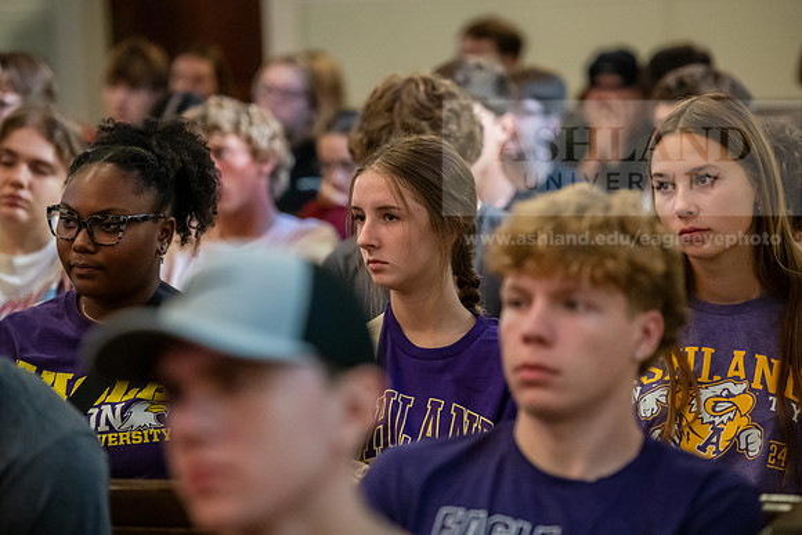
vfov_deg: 10.2
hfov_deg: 15.2
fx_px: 3008
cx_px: 401
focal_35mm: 135
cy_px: 268
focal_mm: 135
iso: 4000
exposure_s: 1/200
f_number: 3.2
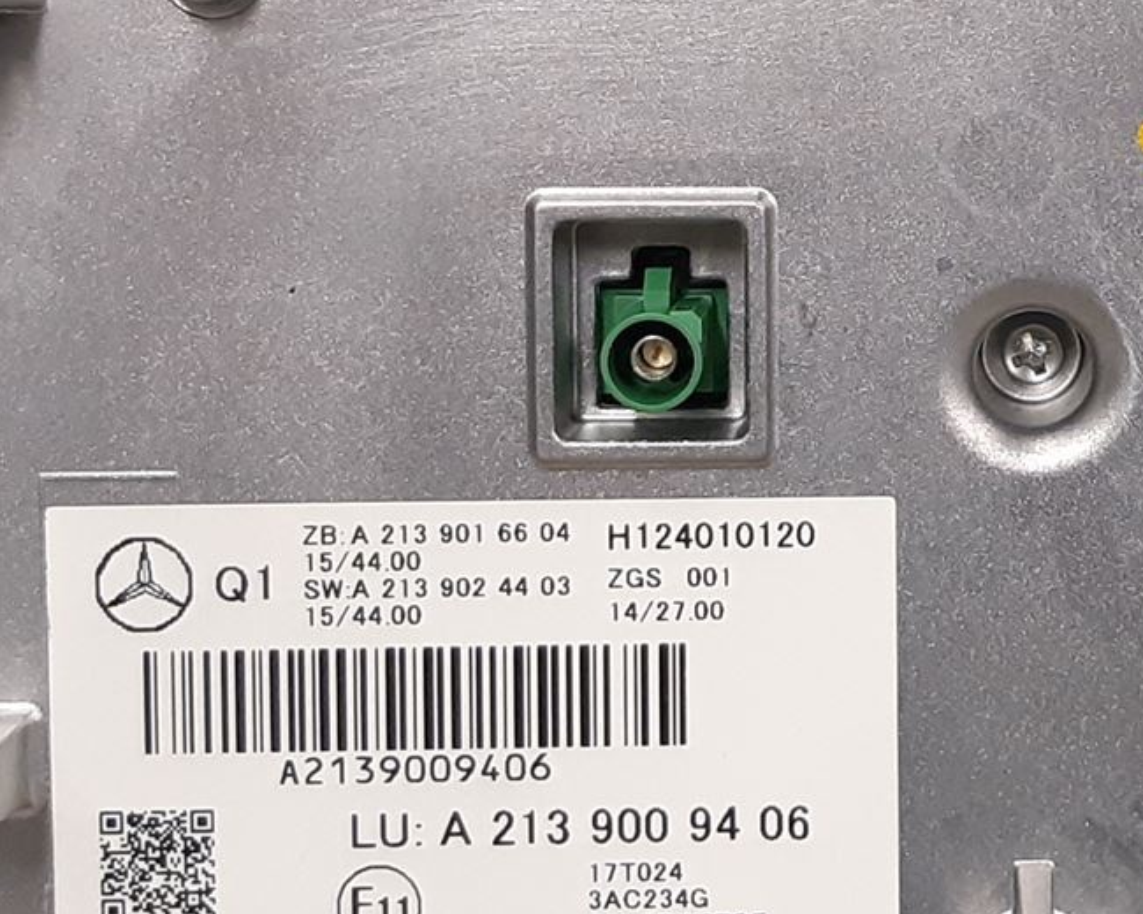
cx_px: 1083
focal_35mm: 80
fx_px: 2706
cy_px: 188
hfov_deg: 23.1
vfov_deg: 19.0
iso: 160
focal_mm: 3.93
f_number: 1.7
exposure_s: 1/50
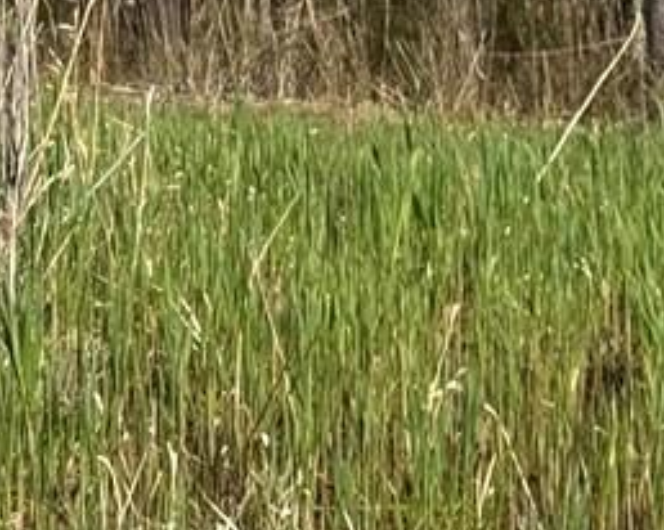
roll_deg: -2.5
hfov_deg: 10.1
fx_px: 3652
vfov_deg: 8.1
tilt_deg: +2.5
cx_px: -304
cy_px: -268
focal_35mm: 186
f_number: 1.78
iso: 64
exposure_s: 1/4608
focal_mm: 6.76
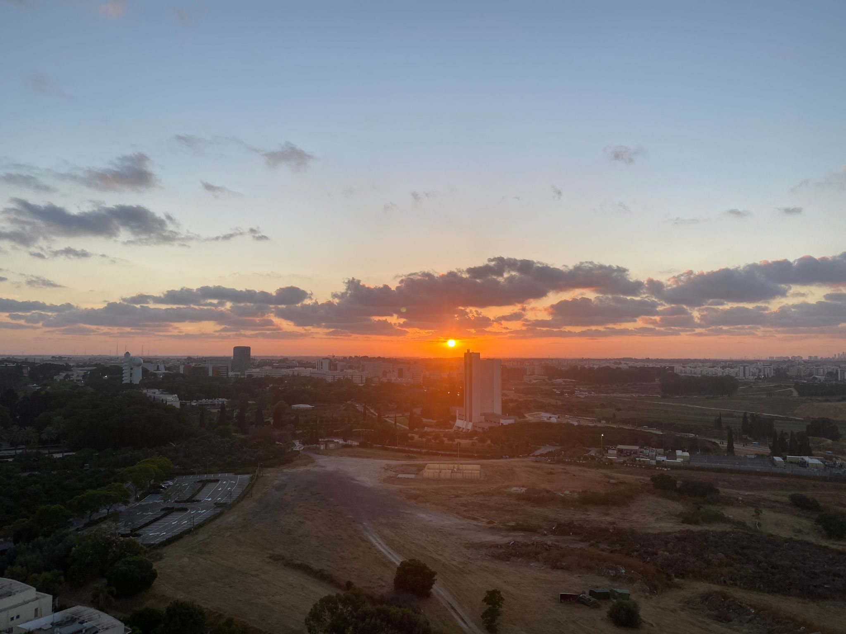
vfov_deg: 53.1
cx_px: 423
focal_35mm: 26
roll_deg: -1.0
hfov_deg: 67.3
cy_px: 317
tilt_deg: +2.6
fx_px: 635
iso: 32
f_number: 1.8
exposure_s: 1/724
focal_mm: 4.25
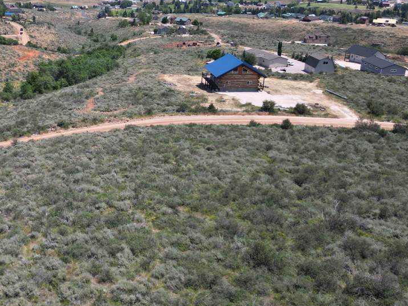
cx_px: 82
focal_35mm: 43
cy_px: 111
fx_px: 507
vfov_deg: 33.4
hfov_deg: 41.9
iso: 130
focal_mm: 6.72
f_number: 1.7
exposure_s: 1/3000
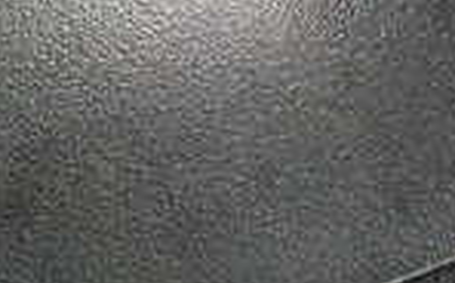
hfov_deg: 16.1
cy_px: -108
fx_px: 1597
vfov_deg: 9.9
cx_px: 120
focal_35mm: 129
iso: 640
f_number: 2.3
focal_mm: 5.4
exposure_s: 1/125
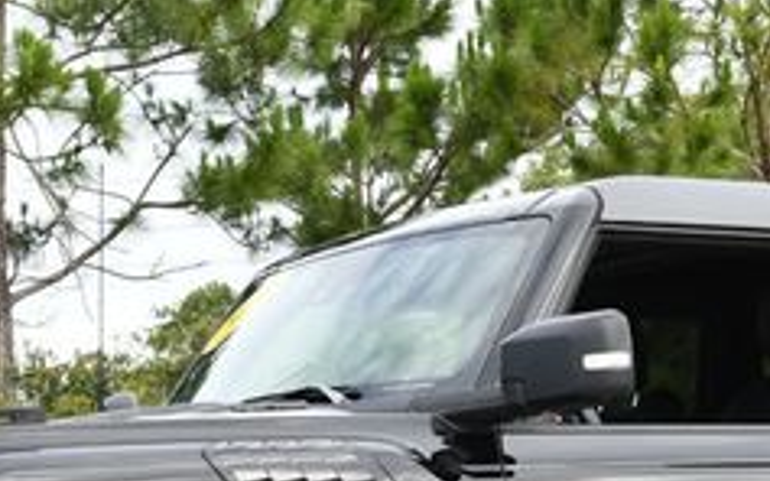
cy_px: 530
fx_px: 2769
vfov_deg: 9.8
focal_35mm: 132
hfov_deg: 15.8
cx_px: 513
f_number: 5.6
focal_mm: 24
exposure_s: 1/250
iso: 220
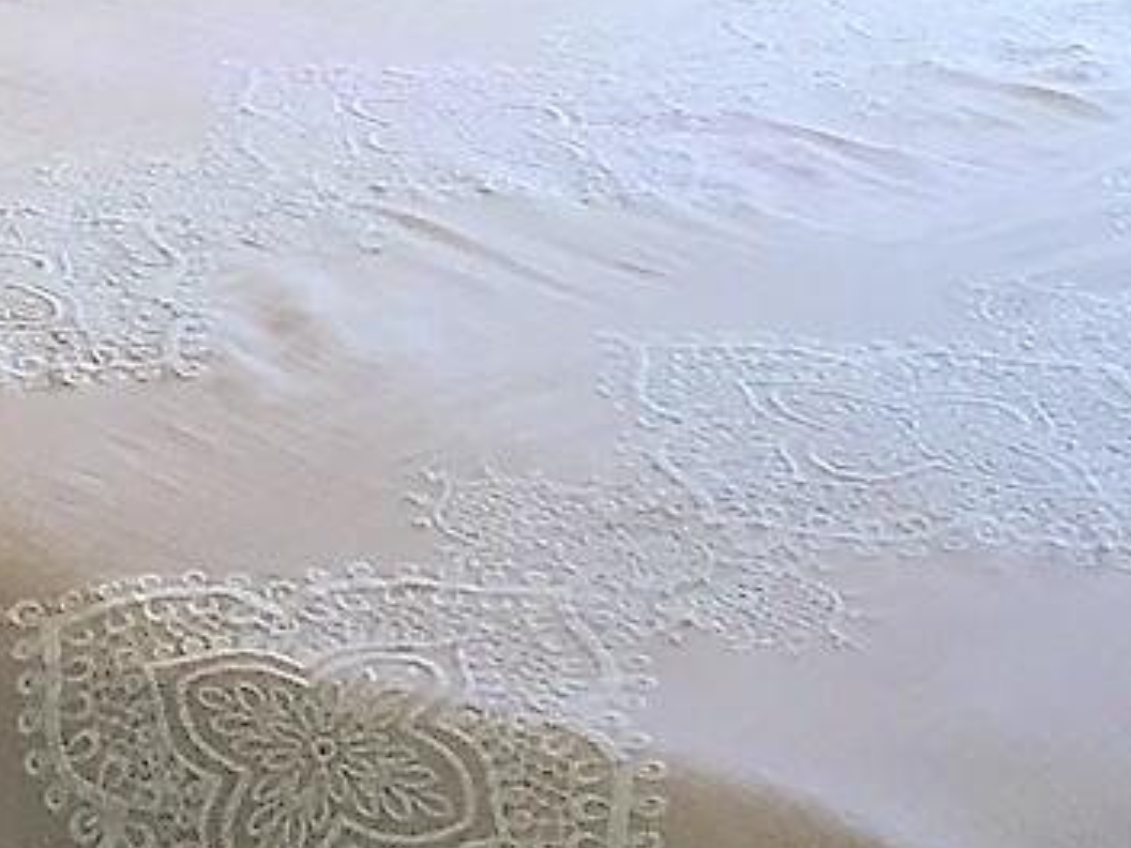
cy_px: -334
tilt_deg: -11.3
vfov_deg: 8.8
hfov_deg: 11.0
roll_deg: +0.5
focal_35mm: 166
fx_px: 5424
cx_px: -1006
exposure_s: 1/60
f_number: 2.2
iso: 32
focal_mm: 4.15
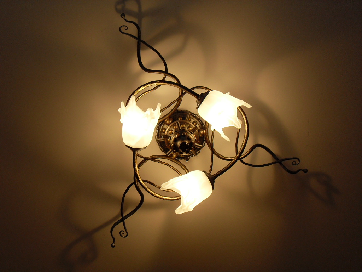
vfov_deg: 34.3
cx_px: 181
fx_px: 439
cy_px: 136
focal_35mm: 42
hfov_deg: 44.8
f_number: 3.1
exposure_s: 1/125
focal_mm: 7.1
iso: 80
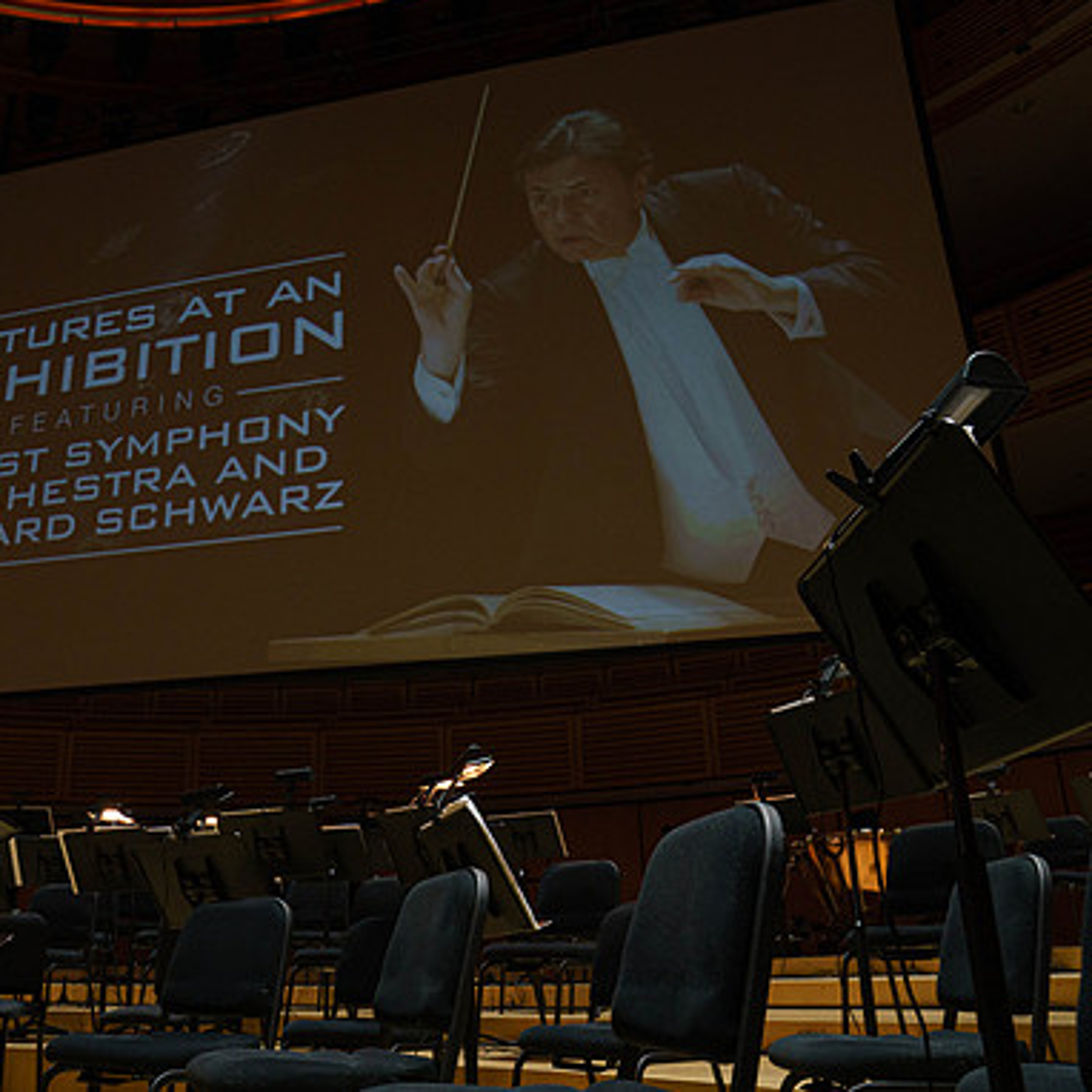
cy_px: 542
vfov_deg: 52.5
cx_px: 389
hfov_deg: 51.8
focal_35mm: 31
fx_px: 1106
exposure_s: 1/200
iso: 2500
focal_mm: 24
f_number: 5.6
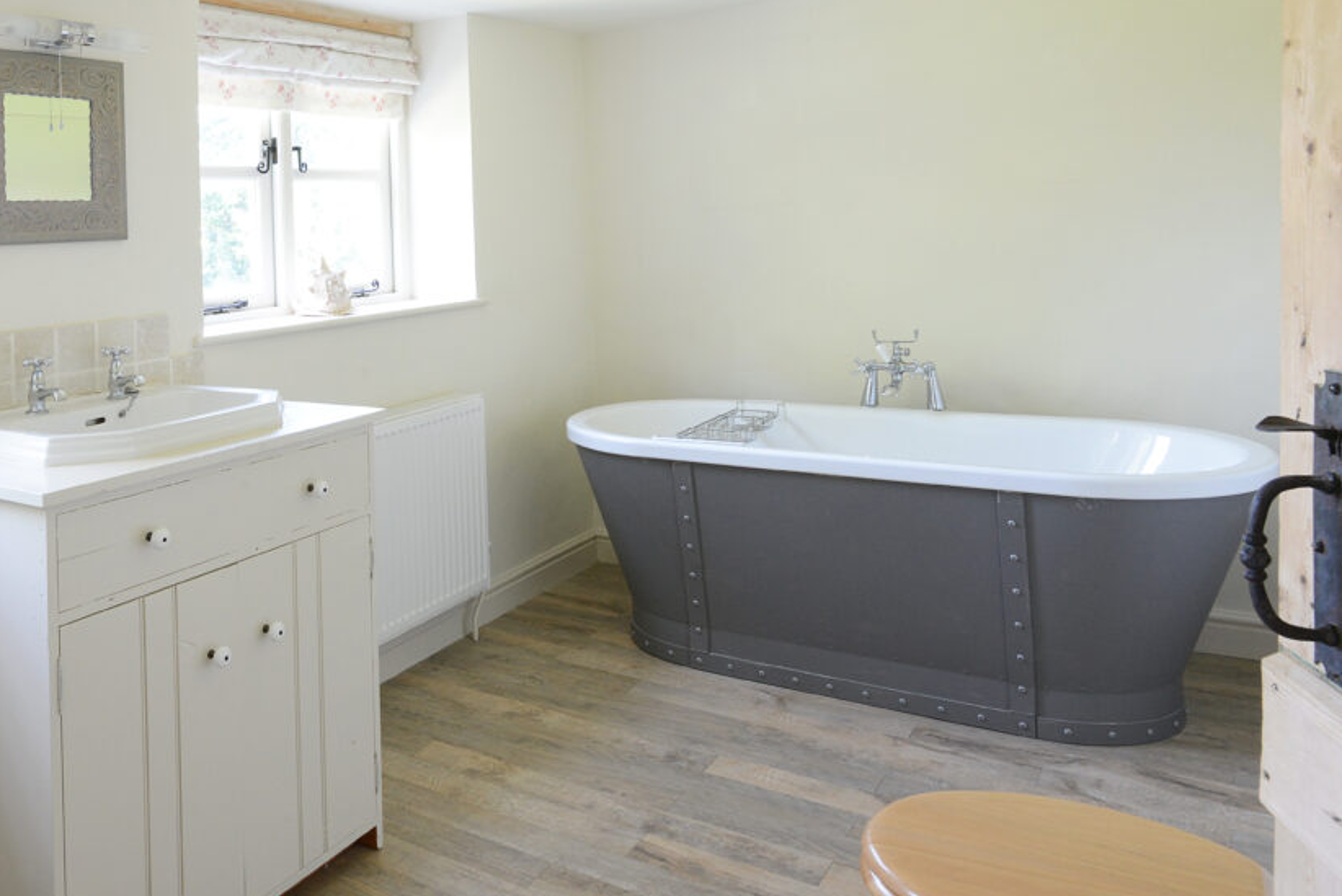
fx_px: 1044
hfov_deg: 61.5
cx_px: 322
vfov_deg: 45.4
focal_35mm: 28
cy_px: 268
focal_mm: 16
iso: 800
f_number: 16
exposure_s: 1/3
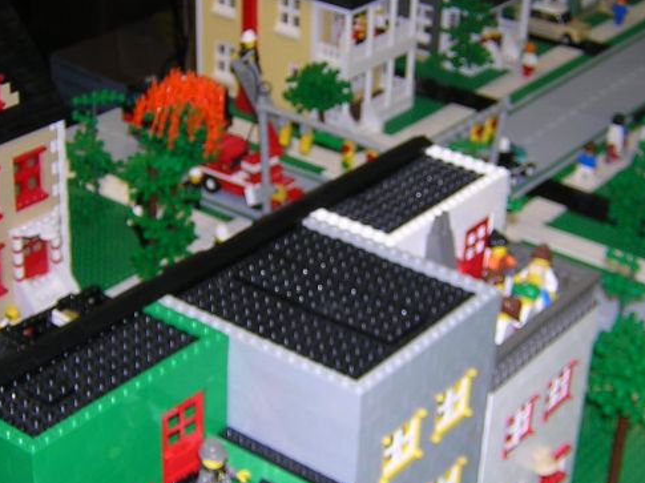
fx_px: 1322
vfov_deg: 20.7
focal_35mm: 71
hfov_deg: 27.4
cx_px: 336
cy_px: 200
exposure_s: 1/60.1
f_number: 2.8
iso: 100
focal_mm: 5.6
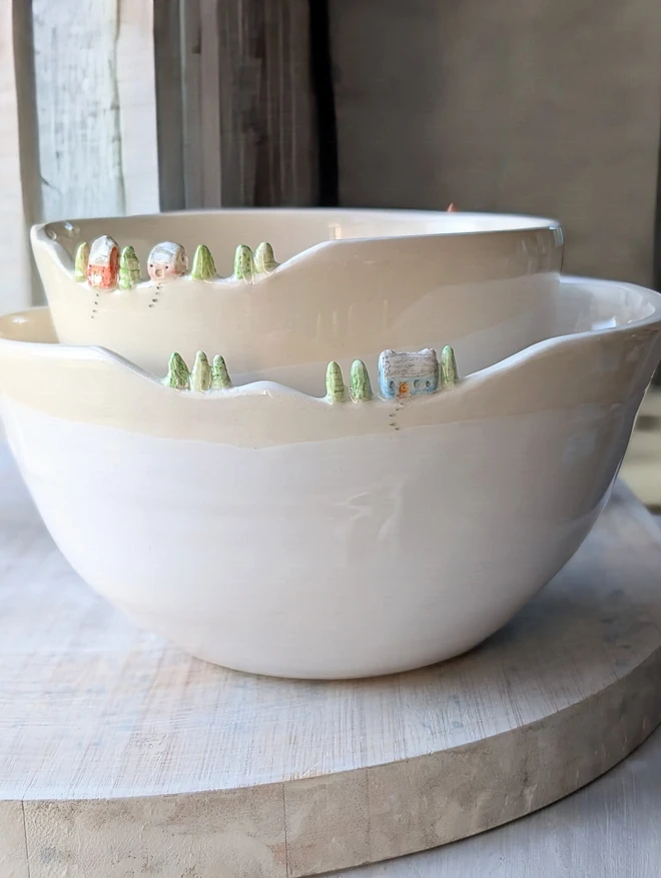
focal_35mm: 49
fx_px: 1245
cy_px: 439
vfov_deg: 38.9
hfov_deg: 29.7
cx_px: 330
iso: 58
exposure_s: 1/90
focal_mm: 6.9
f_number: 1.68
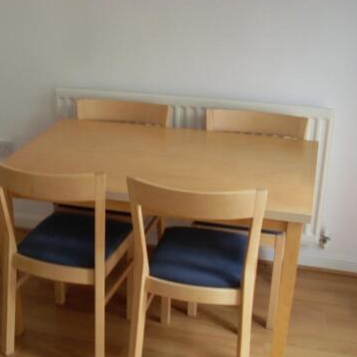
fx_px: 642
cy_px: 195
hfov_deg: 30.8
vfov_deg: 31.1
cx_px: 114
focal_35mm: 55
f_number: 3
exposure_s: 1/60
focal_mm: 6.3
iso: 100
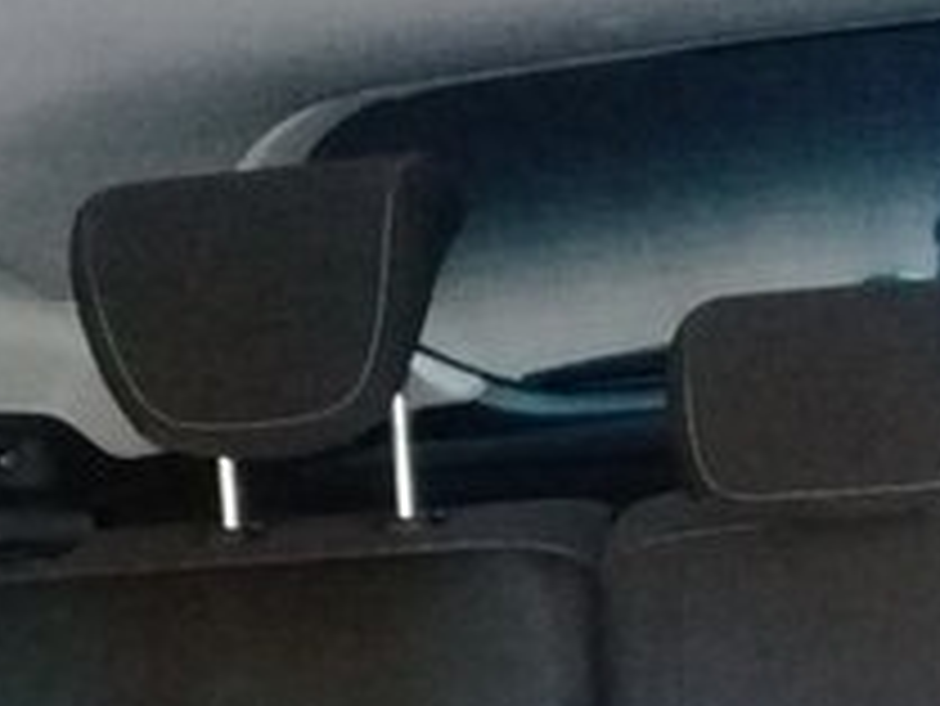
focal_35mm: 98
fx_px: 2663
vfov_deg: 14.2
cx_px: 585
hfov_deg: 20.0
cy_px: 1055
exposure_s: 1/20
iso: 640
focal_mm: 3.3
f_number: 2.2
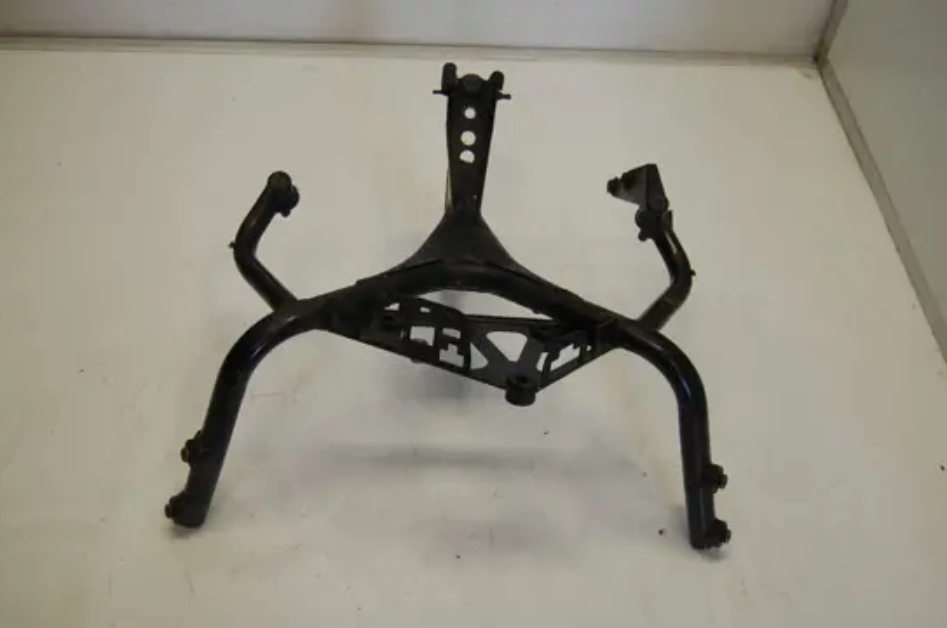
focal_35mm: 45
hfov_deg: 43.7
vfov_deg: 29.8
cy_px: 314
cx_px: 474
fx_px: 1182
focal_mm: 30
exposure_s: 1/100
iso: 400
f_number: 5
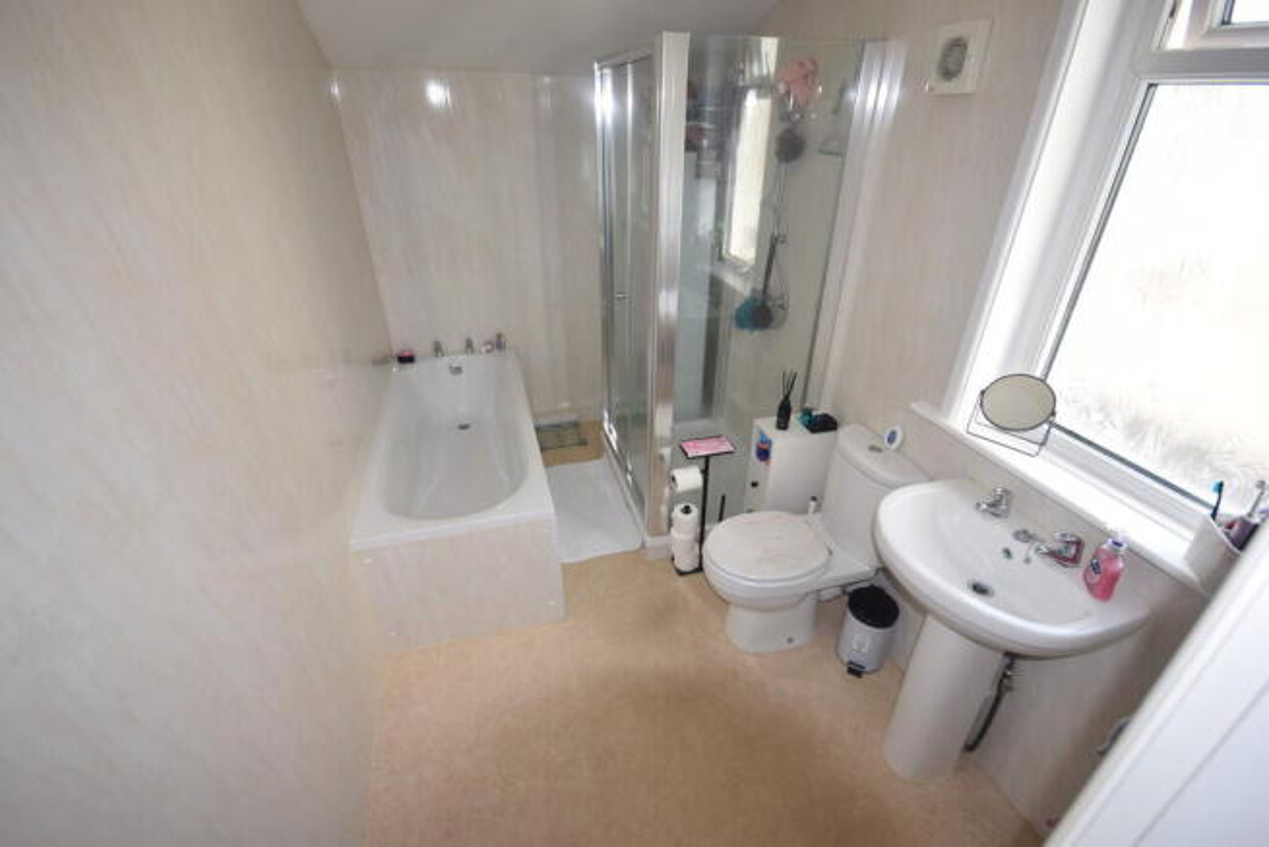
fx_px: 529
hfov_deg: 100.4
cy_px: 424
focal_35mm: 15
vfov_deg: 77.4
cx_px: 634
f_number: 5.6
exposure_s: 1/125
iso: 280
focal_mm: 10
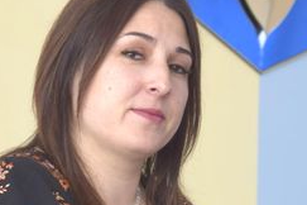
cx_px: 306
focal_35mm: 255
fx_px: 2171
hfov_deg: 8.1
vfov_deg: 5.4
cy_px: 187
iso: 400
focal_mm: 55
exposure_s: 1/160
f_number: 6.3
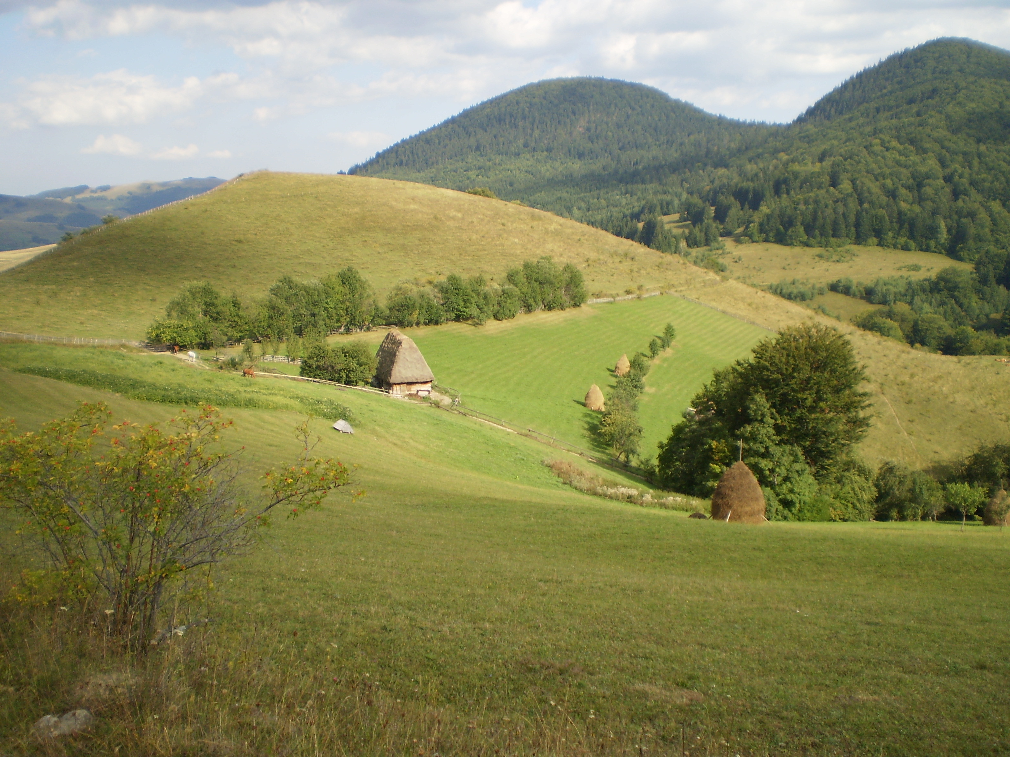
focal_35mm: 36
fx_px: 1050
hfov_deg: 51.4
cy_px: 378
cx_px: 505
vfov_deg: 39.7
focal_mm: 6.3
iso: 64
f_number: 3.1
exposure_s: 1/800
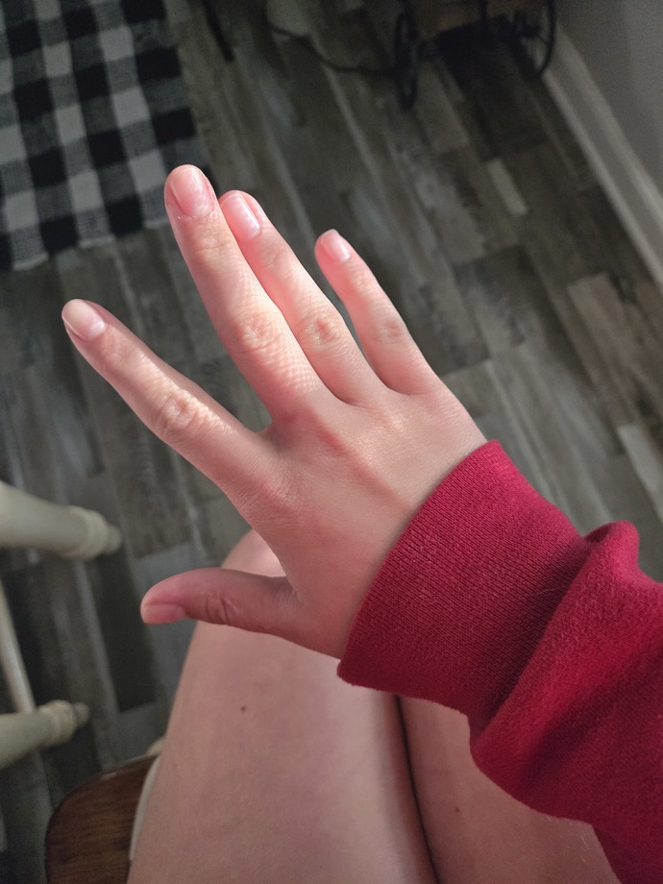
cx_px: 332
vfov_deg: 73.9
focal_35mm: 23
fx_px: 587
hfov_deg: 58.9
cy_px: 442
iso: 1000
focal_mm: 5.4
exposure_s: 1/120
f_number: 1.8
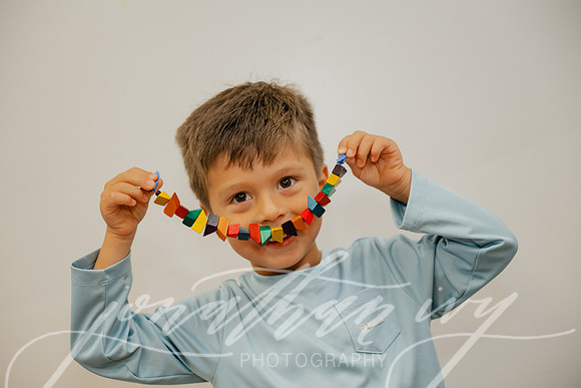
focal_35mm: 62
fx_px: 1001
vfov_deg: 21.9
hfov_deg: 32.4
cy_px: 194
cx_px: 290
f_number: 2.8
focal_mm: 62
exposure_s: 1/200
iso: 1000
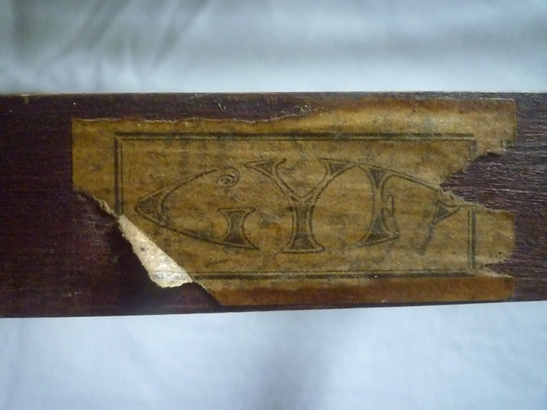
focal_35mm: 25
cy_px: 205
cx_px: 274
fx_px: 395
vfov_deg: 54.9
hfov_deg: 69.4
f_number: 2.8
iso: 1600
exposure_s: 1/100
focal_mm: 4.4
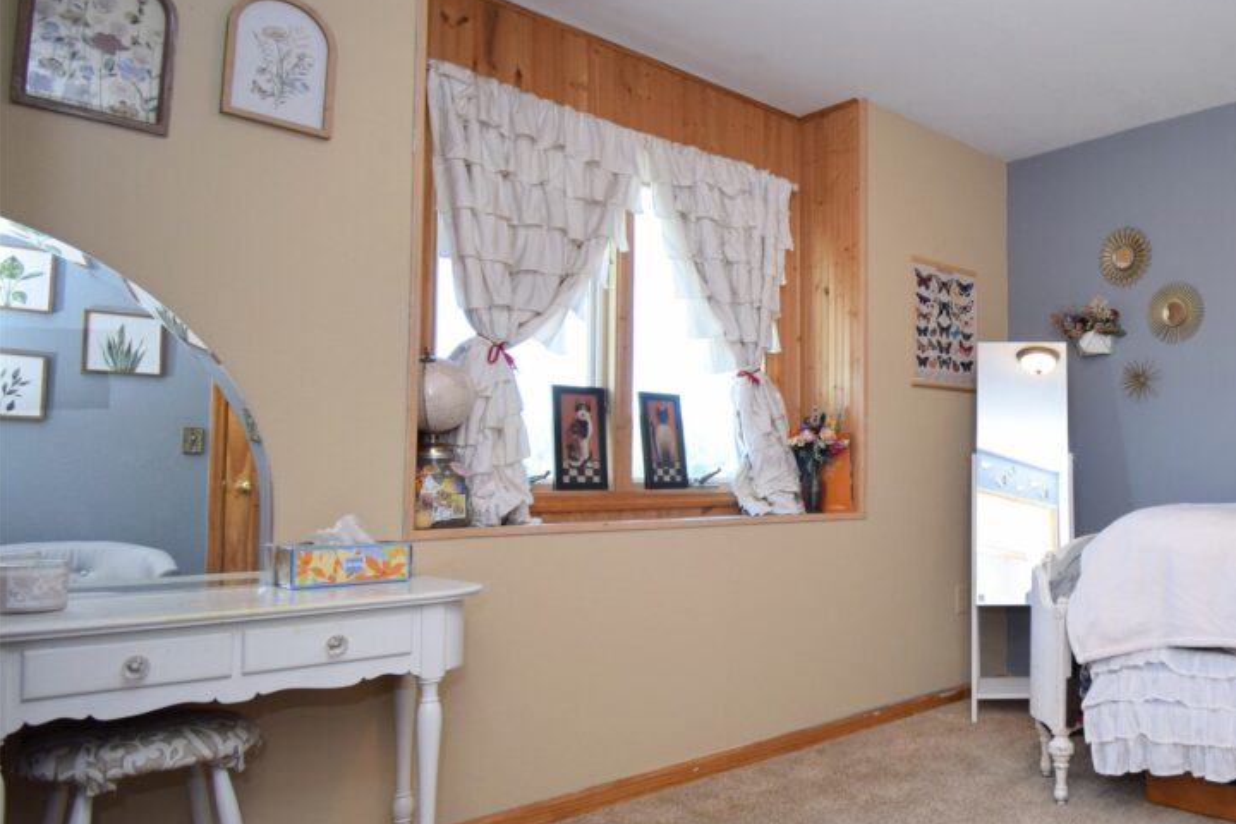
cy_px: 443
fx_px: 858
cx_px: 1028
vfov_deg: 51.2
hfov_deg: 63.8
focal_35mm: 25
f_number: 4.5
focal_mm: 10
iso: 560
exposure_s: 1/60
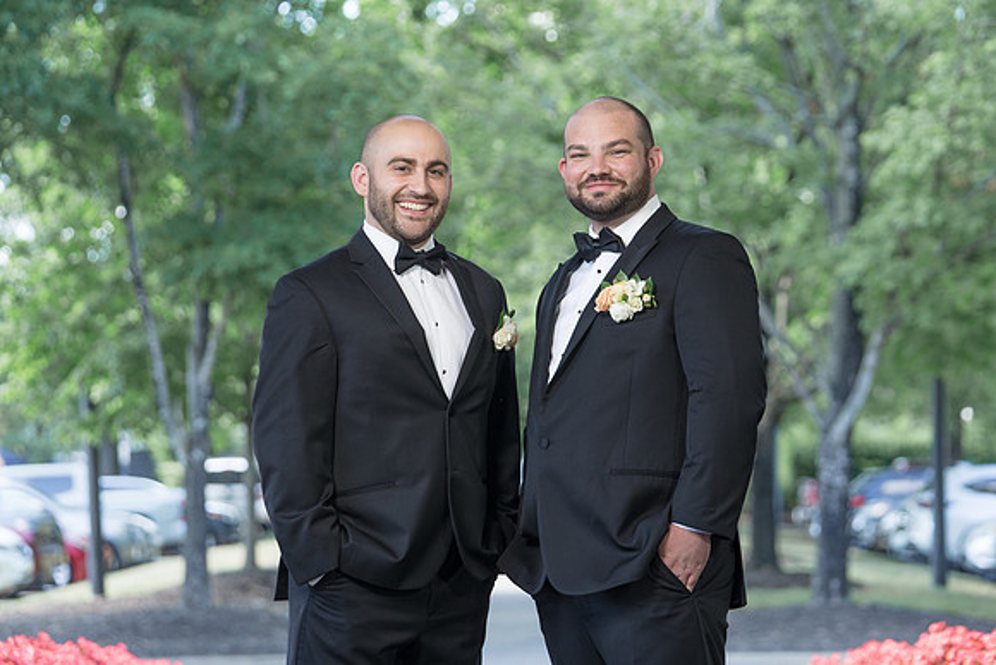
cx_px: 469
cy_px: 317
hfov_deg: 17.3
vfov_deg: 11.6
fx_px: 3281
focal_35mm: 119
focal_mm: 111
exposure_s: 1/250
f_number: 4
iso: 250
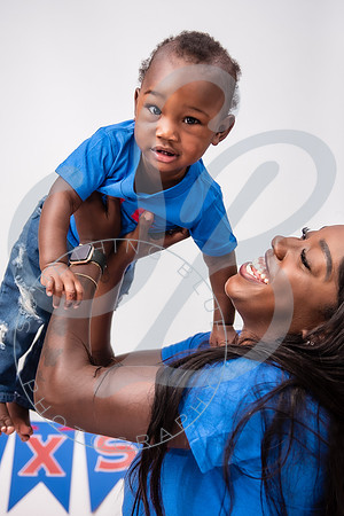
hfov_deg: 22.6
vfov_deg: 33.4
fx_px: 859
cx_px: 127
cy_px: 258
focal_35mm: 60
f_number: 2.8
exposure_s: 1/160
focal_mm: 40
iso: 100
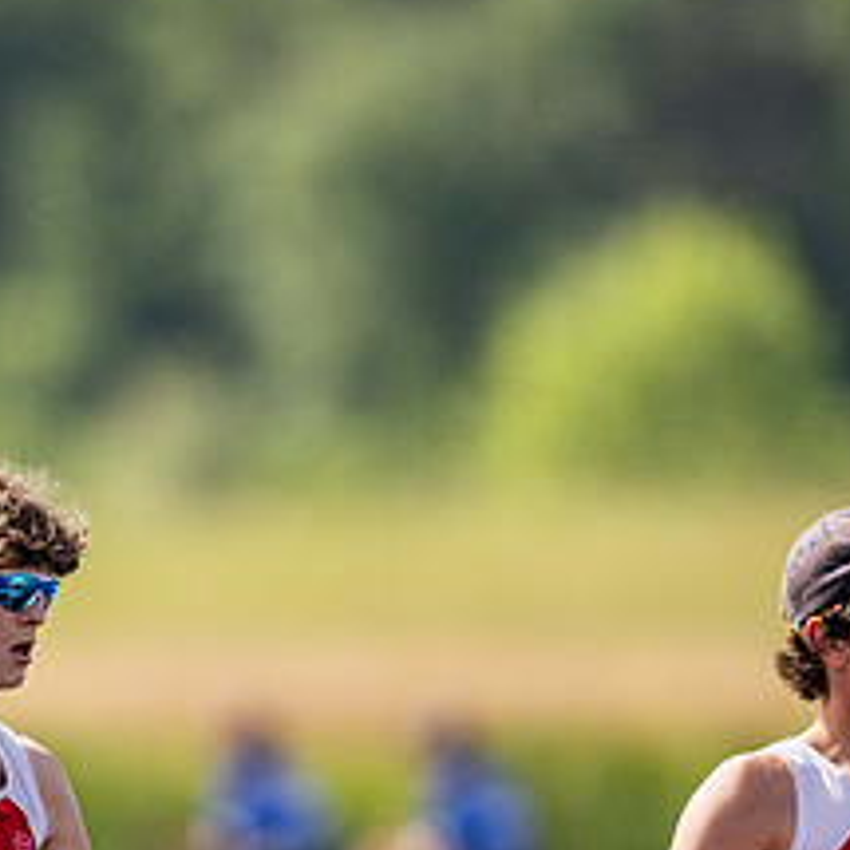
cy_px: 737
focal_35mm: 1374
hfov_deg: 1.3
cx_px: -91
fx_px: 38171
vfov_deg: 1.3
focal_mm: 600
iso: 180
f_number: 4
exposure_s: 1/2500
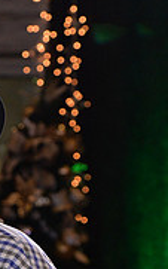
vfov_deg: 6.5
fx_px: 2339
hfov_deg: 4.1
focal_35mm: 319
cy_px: 385
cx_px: -117
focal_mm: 98
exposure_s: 1/250
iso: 2000
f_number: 5.6
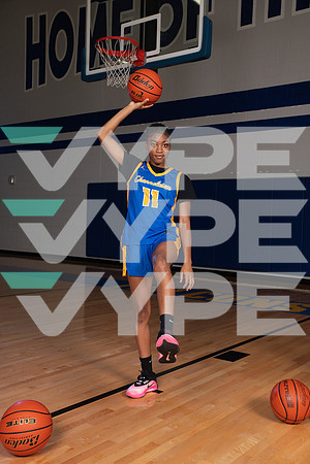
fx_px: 517
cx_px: 155
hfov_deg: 33.4
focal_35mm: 40
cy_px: 232
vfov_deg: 48.5
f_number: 7.1
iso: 500
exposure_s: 1/320
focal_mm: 40
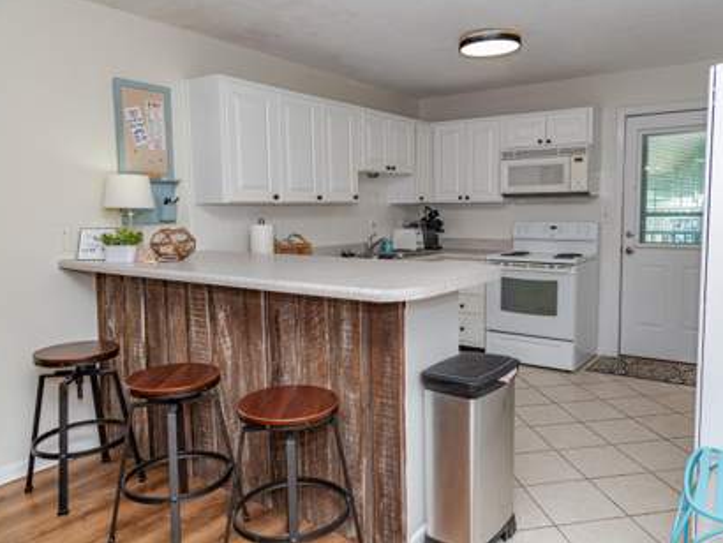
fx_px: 564
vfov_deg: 51.4
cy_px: 263
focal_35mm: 27
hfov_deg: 65.1
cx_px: 402
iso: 400
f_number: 7.1
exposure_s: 1/125
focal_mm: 24
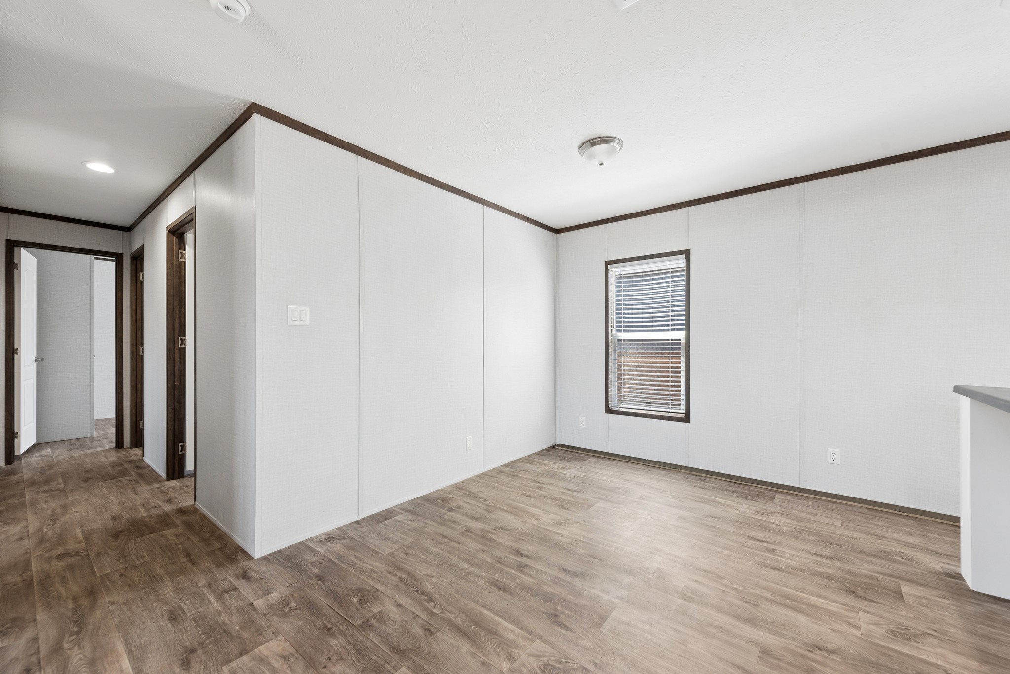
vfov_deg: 81.3
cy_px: 337
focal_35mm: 14
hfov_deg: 104.2
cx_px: 505
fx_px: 393
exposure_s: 1/50
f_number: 8
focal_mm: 14
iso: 400
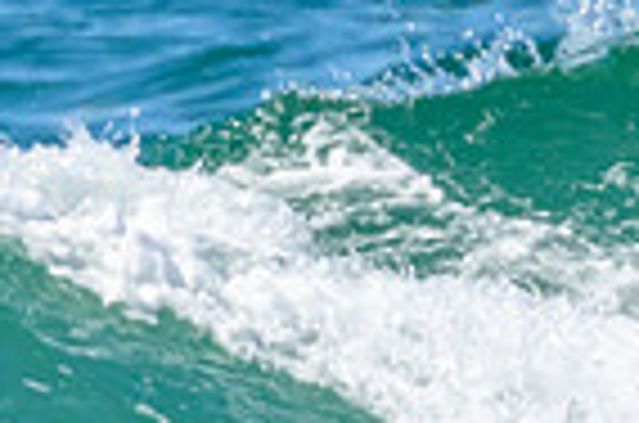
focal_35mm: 4509
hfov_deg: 0.5
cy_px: 321
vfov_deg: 0.3
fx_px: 79856
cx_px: 1229
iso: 1400
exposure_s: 1/2000
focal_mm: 800
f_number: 11
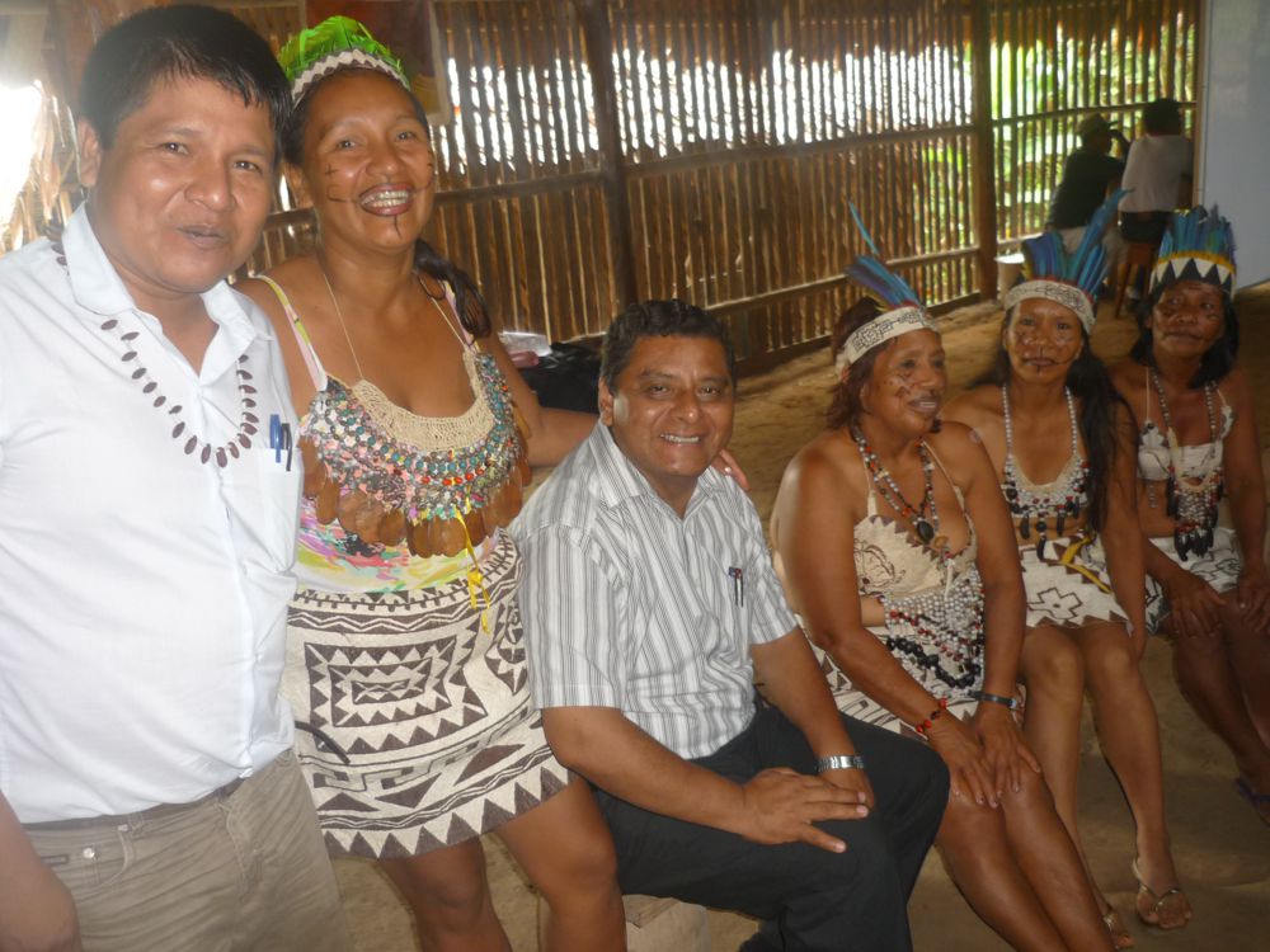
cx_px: 635
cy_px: 476
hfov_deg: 55.4
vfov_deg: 42.9
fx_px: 1211
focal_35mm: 33
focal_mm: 5.5
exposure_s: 1/30
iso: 160
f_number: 2.8
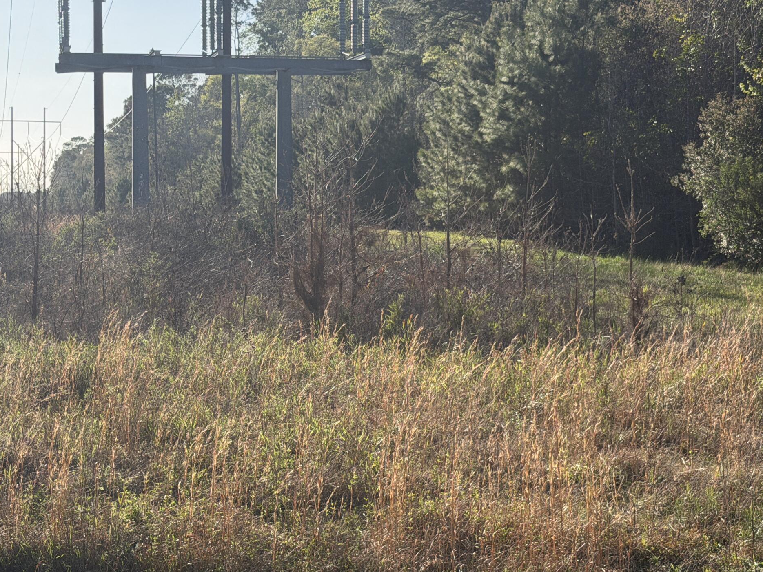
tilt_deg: -3.3
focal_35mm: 77
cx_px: 341
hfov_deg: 25.3
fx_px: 1697
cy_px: 296
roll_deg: +0.3
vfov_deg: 19.1
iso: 100
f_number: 1.78
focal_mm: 6.76
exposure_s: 1/4329
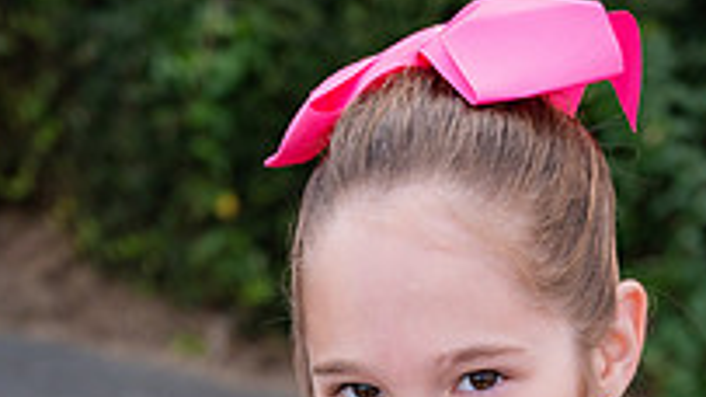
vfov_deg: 9.6
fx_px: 2302
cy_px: 561
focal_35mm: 123
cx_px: 388
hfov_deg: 17.4
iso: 640
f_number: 4
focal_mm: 53
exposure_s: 1/640
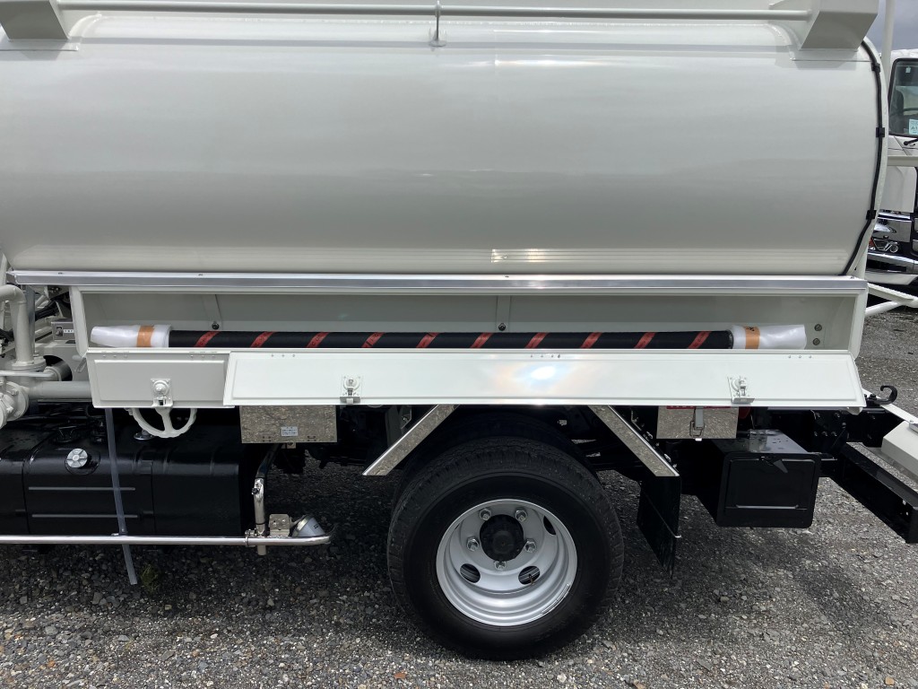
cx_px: 459
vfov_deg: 49.7
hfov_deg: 63.4
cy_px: 344
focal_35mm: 28
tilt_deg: -12.2
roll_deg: -0.7
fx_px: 743
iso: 32
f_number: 1.8
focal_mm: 3.99
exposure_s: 1/4049
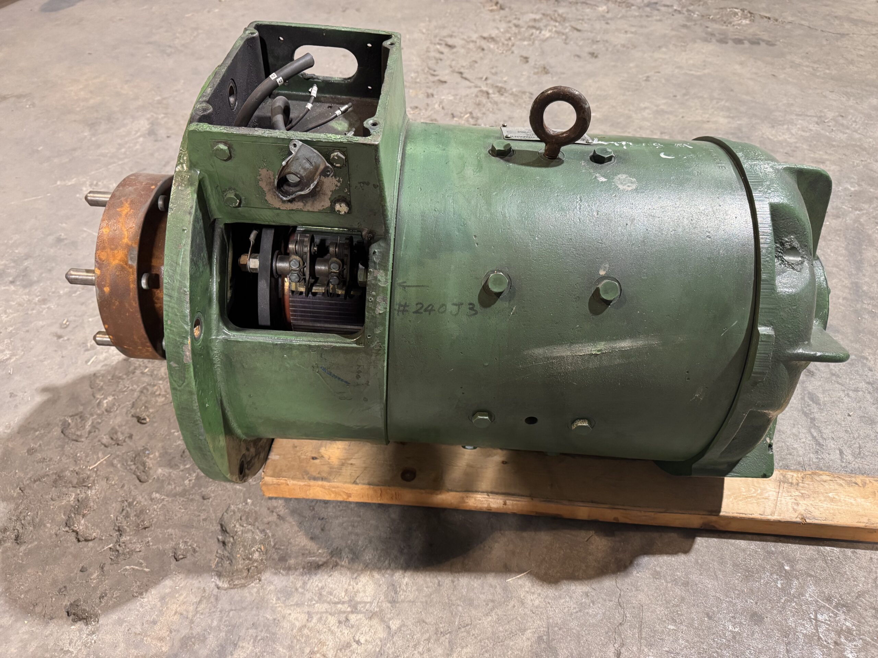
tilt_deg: -43.9
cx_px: 439
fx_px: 609
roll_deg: +1.2
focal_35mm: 24
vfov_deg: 56.8
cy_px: 329
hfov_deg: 71.6
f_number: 1.78
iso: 500
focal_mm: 6.76
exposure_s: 1/60
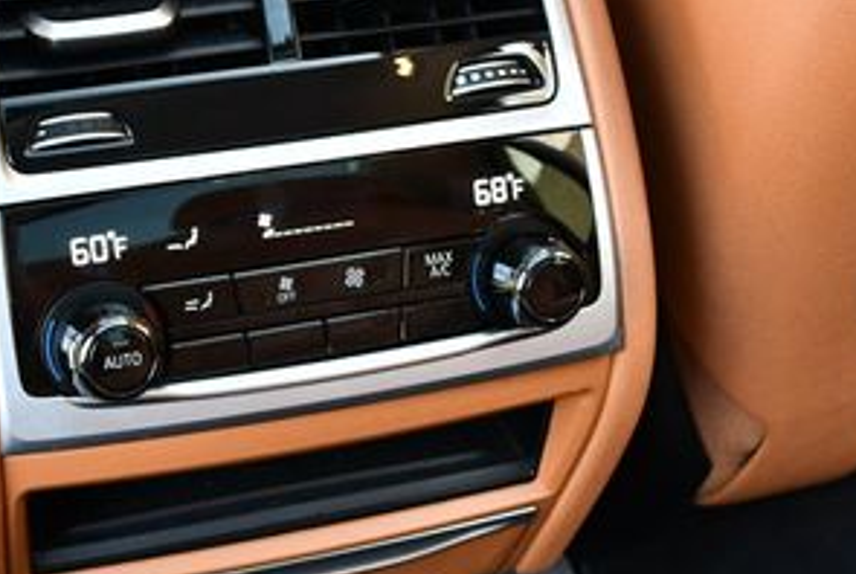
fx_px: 1858
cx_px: 238
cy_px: 151
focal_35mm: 78
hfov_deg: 25.7
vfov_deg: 17.5
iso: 1100
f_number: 3.5
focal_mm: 18
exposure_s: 1/125
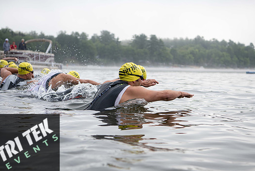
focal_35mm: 69
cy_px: 89
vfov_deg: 19.8
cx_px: 132
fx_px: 489
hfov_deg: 29.2
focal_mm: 62
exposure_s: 1/640
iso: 320
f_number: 4
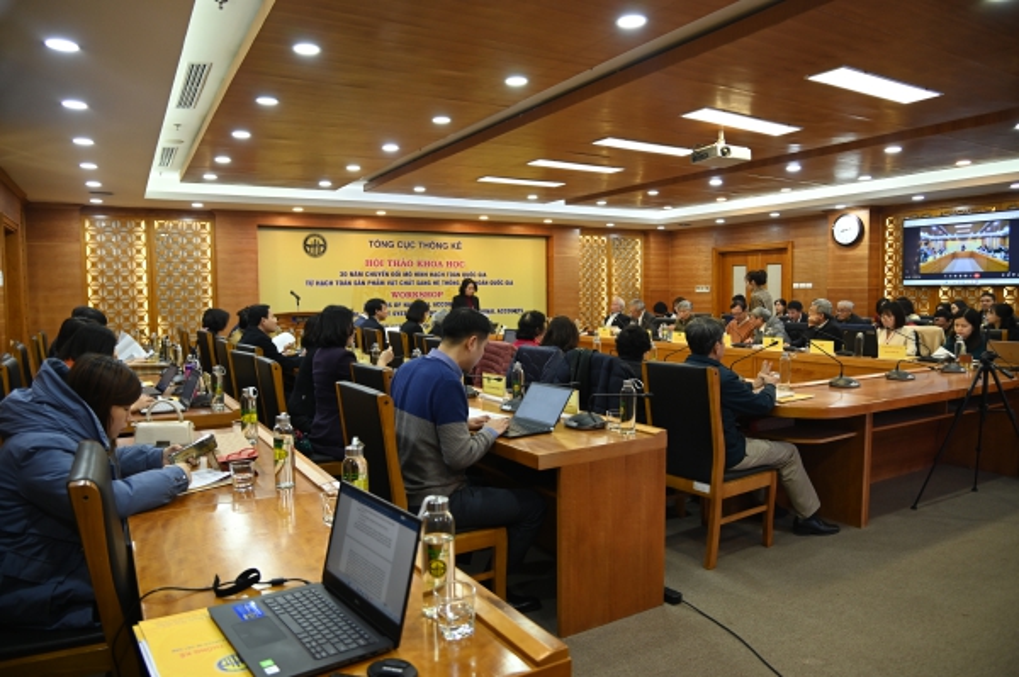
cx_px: 510
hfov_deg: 73.8
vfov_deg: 53.1
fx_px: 679
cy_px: 338
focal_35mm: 24
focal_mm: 24
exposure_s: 1/60
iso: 1000
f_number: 4.5
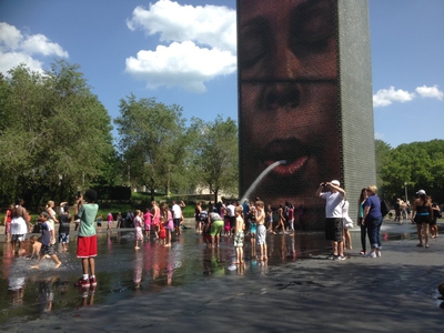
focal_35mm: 33
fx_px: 423
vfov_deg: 42.9
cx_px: 222
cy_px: 166
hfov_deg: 55.4
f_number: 2.4
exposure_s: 1/1106
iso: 50
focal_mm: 4.12
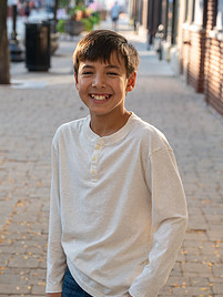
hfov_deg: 13.1
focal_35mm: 113
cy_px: 171
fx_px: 971
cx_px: 103
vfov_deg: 17.4
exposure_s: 1/250
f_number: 5
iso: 400
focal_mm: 70
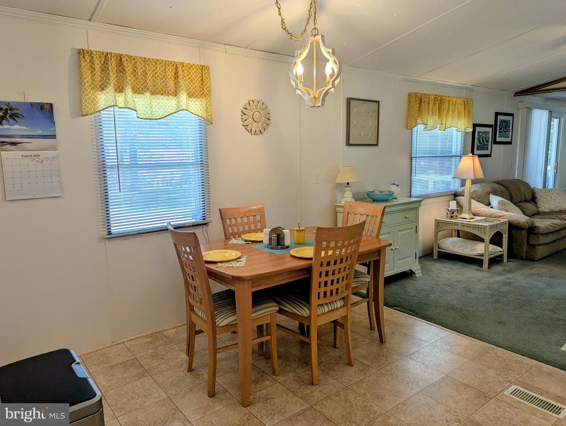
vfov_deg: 56.9
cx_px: 283
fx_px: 393
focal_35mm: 24
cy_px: 213
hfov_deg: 71.5
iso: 41
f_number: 1.85
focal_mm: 6.81
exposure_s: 1/120
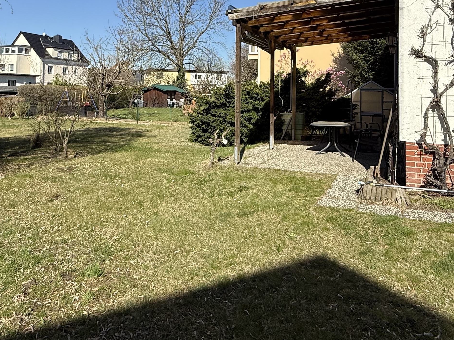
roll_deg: -0.9
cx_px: 211
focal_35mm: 30
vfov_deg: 45.1
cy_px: 82
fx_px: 393
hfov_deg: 59.9
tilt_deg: +1.0
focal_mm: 2.22
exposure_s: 1/2092
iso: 50
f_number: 2.2
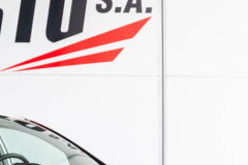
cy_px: 185
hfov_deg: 15.9
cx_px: -30
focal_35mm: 125
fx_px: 861
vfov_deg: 10.8
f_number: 3.2
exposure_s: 1/1000
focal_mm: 26
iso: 800
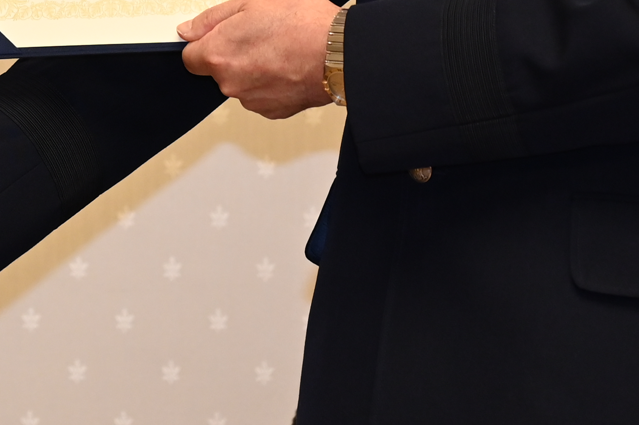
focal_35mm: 386
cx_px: -87
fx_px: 6847
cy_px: -274
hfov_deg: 5.3
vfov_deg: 3.5
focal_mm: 96
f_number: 4
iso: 1250
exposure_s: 1/200
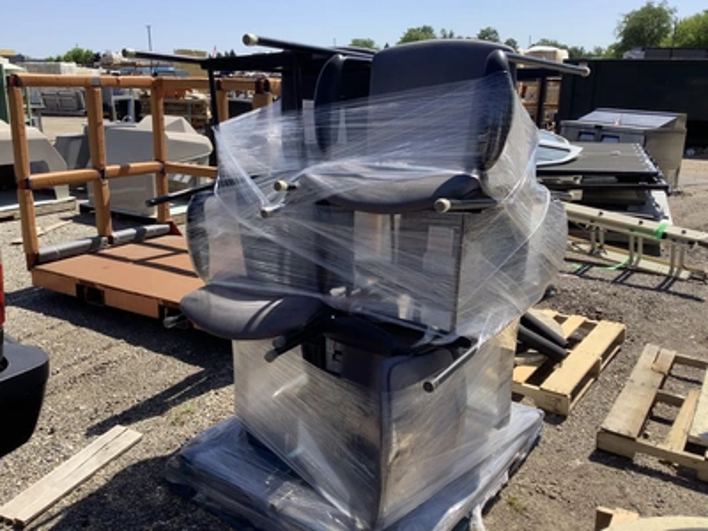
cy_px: 266
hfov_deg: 58.4
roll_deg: -0.7
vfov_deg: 45.4
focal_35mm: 31
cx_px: 354
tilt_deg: -17.0
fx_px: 634
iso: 25
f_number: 2.4
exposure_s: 1/1253
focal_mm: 3.3
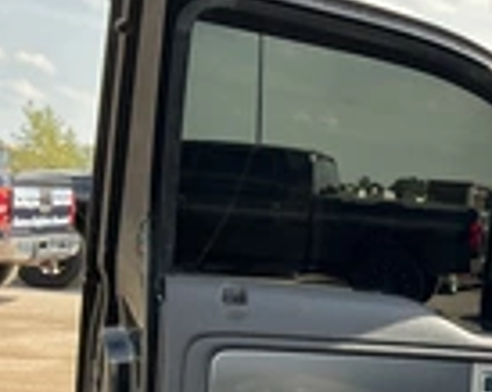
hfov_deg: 20.7
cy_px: 367
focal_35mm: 80
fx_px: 1162
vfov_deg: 18.7
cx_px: 715
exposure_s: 1/355
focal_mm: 3
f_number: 1.8
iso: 25
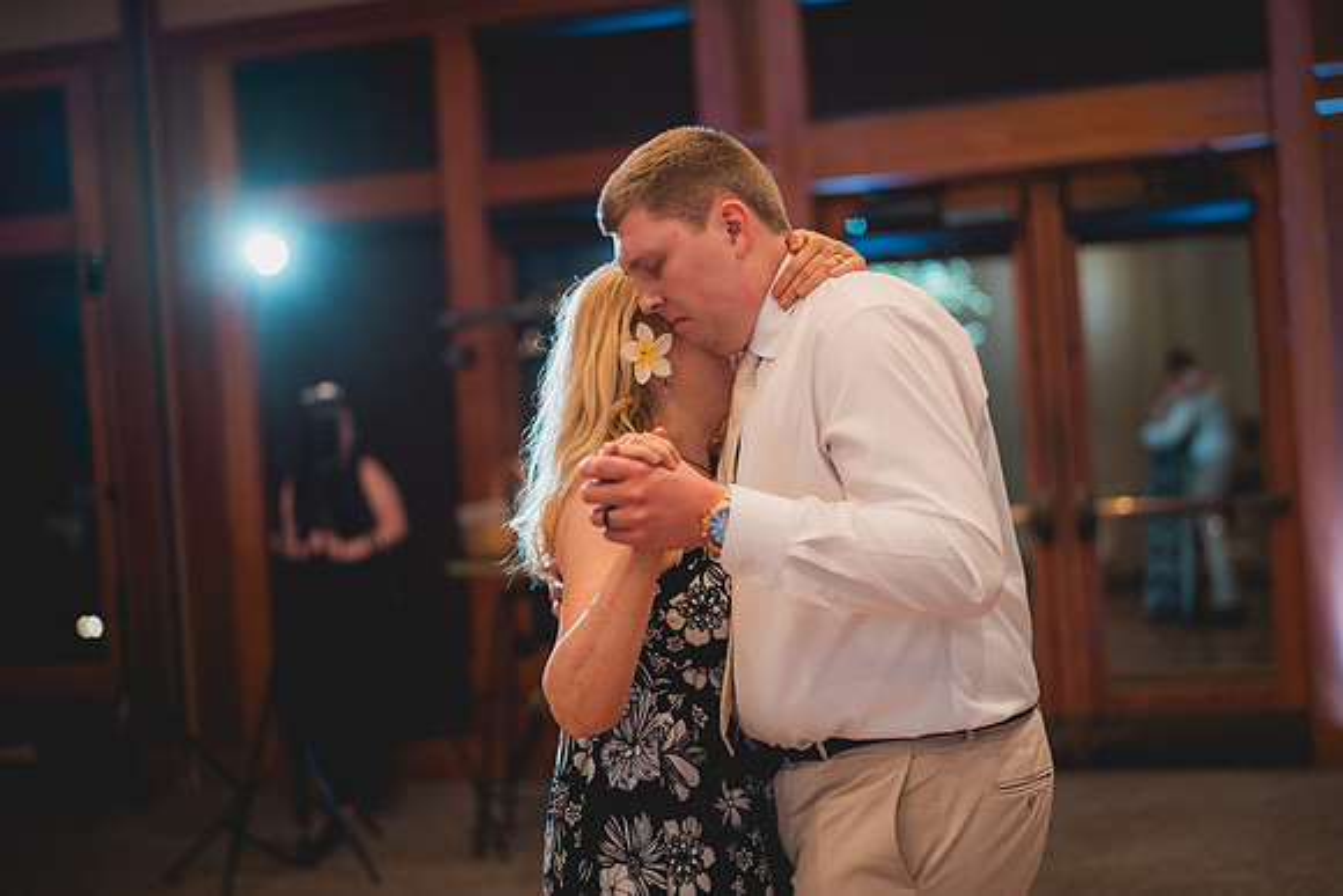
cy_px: 448
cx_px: 672
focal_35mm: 50
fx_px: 1866
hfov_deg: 39.6
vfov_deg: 27.0
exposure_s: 1/400
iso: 1250
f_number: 1.4
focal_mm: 50
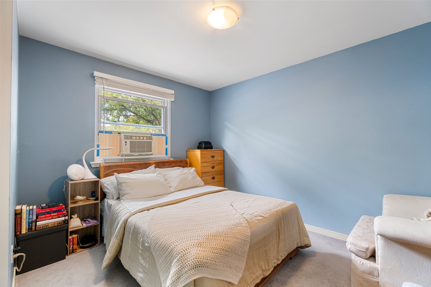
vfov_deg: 77.3
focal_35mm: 15
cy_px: 144
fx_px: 180
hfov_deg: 100.4
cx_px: 216
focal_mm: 10
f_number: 6.3
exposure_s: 1/4
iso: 640
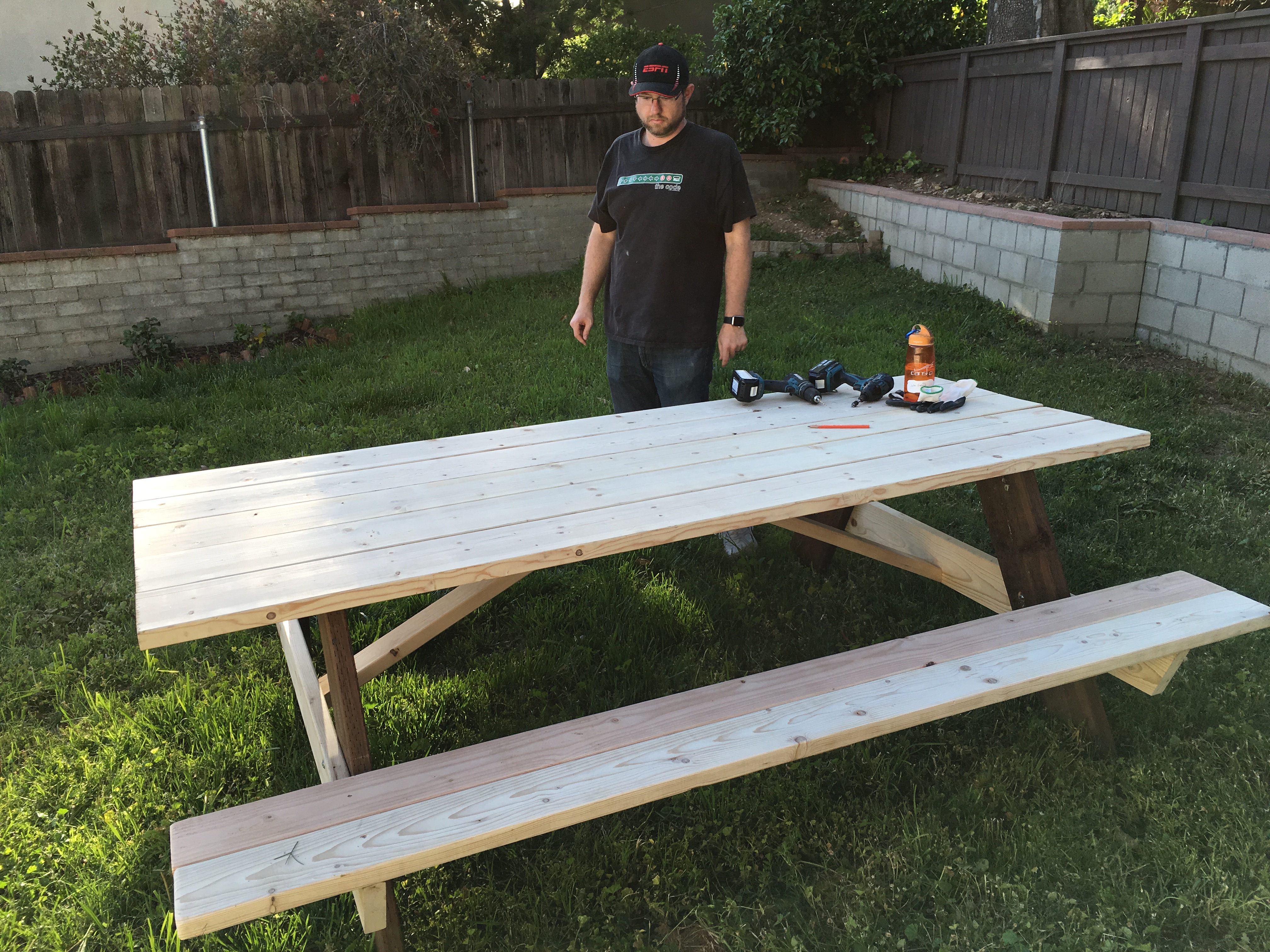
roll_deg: +1.2
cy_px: 476
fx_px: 1064
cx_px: 635
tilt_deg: -17.5
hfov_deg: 61.7
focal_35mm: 29
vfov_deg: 48.2
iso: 25
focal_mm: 4.15
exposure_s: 1/281
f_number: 2.2
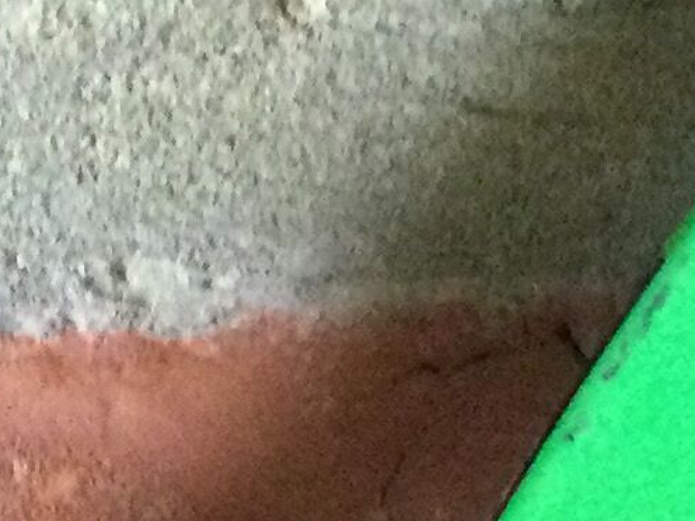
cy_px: 256
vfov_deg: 7.3
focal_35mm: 204
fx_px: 4096
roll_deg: +0.0
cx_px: -130
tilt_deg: -20.3
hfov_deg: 9.6
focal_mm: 3.3
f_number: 2.4
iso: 200
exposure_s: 1/25
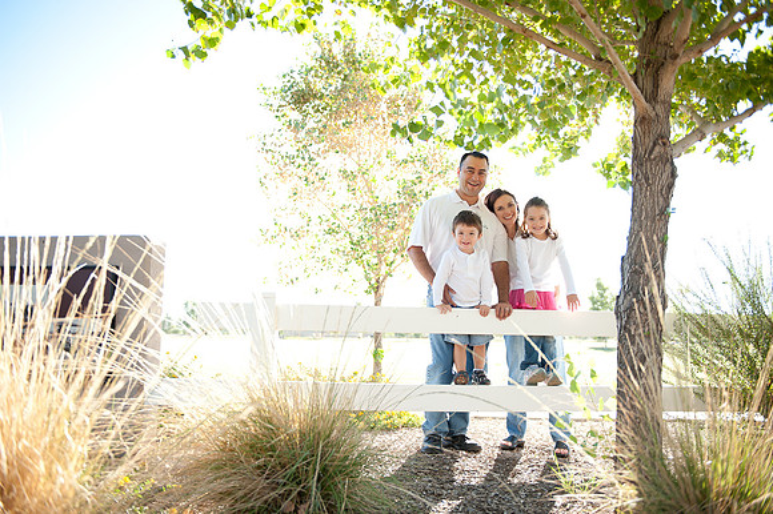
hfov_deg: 58.7
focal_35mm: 32
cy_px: 257
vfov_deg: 41.1
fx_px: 687
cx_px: 386
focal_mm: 32
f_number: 2.8
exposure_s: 1/640
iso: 200
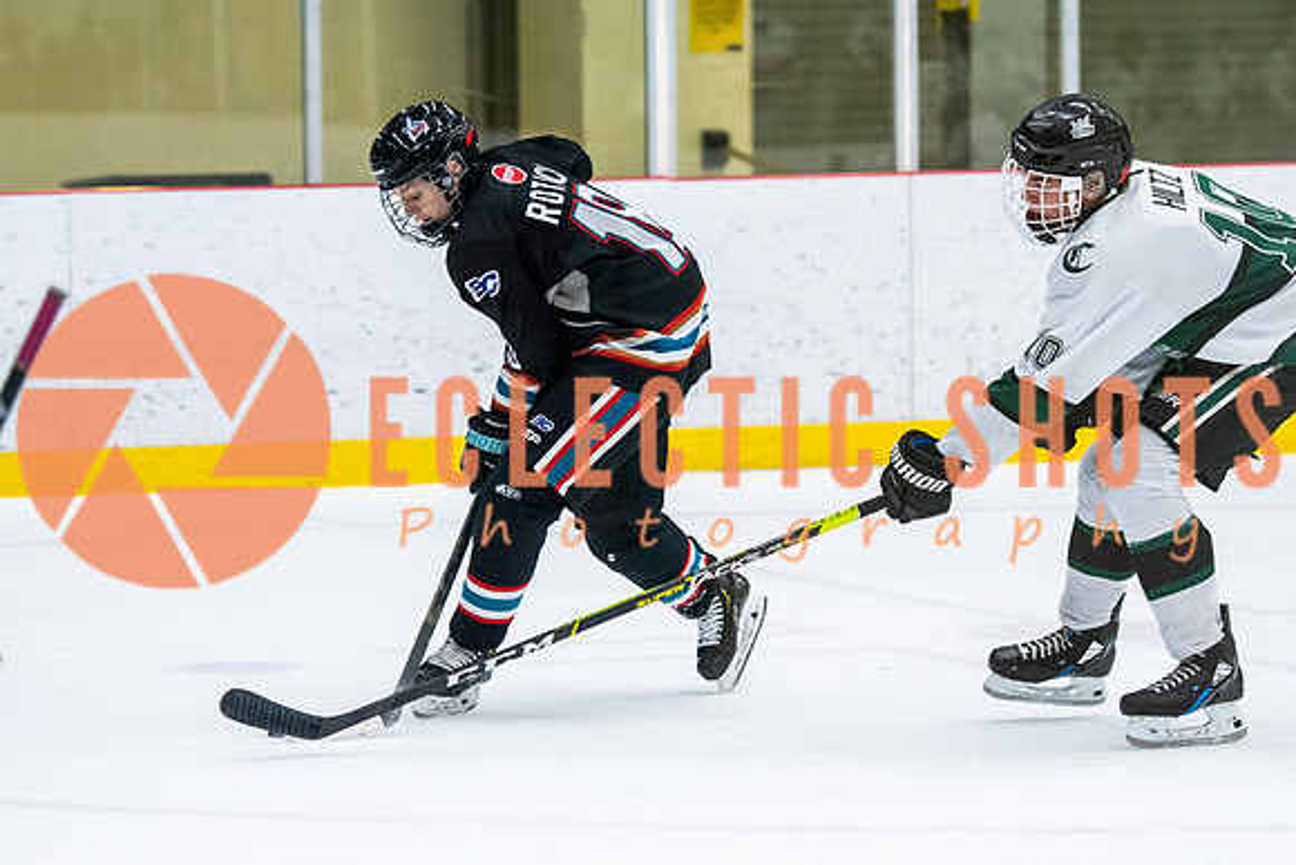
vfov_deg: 6.9
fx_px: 7158
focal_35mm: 199
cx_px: 533
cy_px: 361
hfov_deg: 10.3
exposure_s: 1/640
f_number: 2.8
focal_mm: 112
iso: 1800
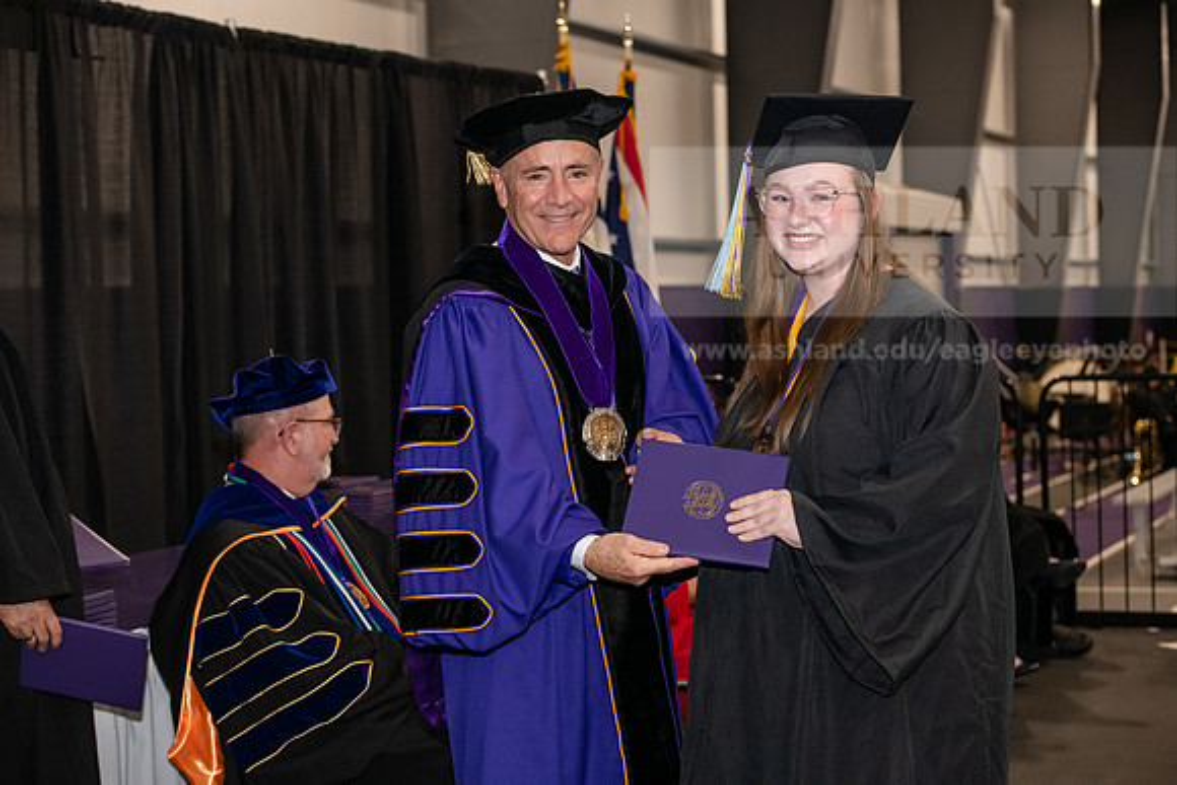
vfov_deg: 19.5
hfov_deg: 28.8
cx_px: 588
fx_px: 2289
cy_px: 392
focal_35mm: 70
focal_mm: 70
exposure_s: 1/200
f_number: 5
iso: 2500
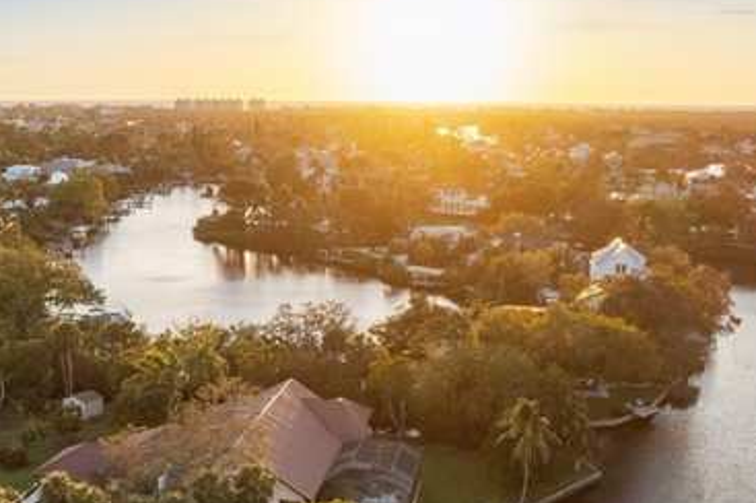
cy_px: 418
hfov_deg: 38.7
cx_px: 95
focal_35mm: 48
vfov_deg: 27.3
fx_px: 1007
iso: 100
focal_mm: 8.38
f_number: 2.8
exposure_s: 1/1000
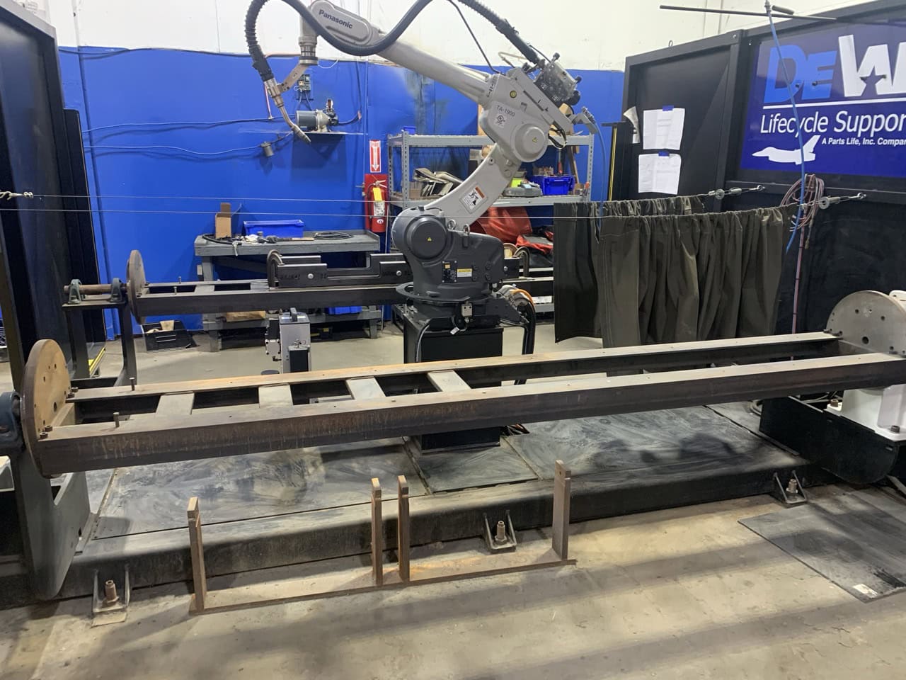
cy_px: 340
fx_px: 680
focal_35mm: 26
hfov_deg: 67.3
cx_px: 453
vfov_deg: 53.1
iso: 400
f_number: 1.8
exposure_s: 1/52
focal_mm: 4.2
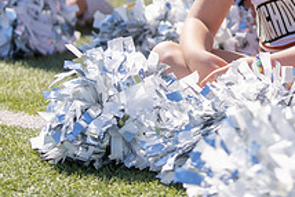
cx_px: 307
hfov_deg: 10.7
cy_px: -60
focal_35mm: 190
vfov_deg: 7.2
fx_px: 1558
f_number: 2.8
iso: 100
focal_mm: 70
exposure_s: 1/1250
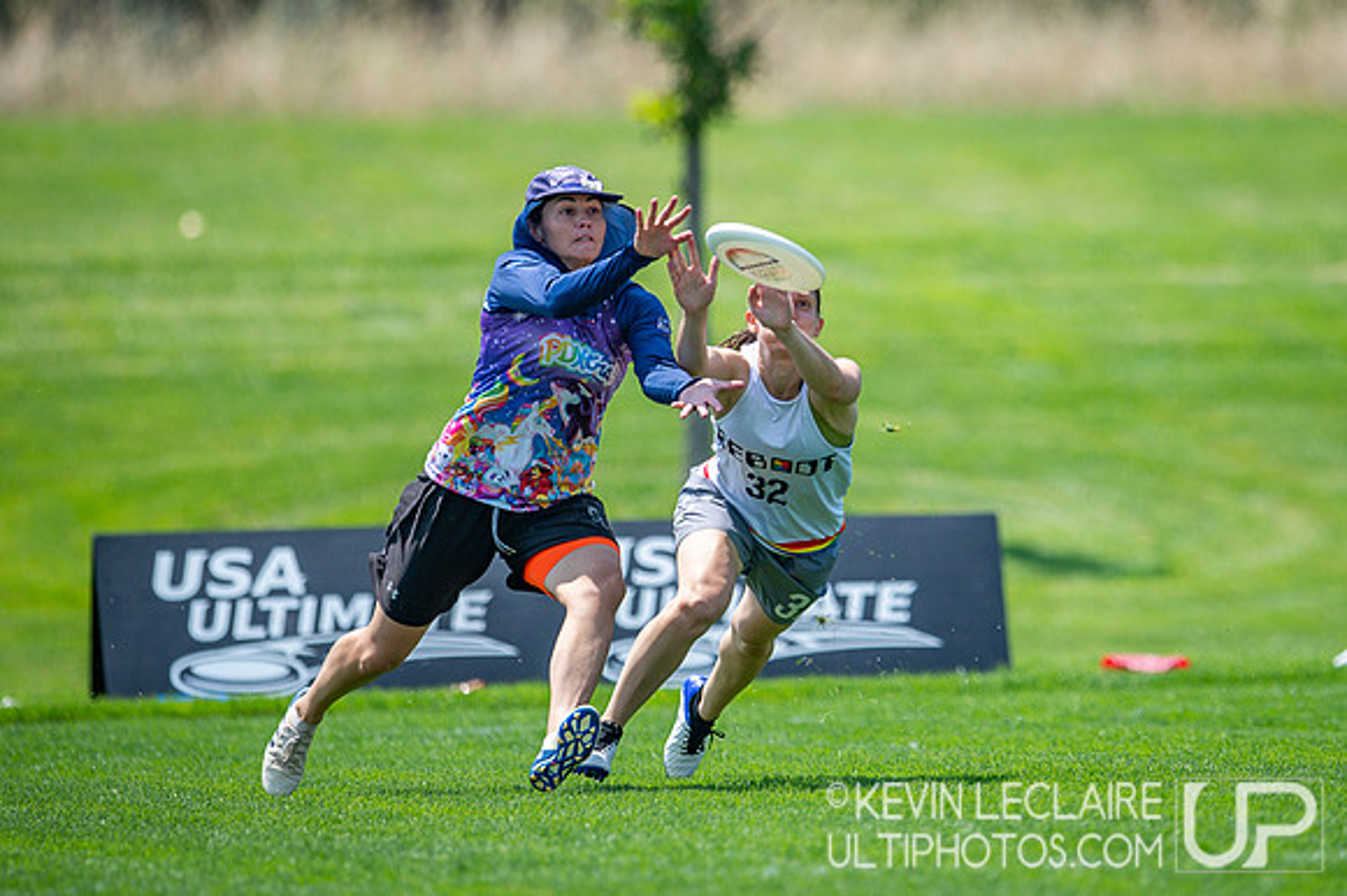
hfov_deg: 2.8
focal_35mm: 745
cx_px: 942
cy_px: 367
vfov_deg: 1.8
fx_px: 27873
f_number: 2.8
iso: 200
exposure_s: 1/3200
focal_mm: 400
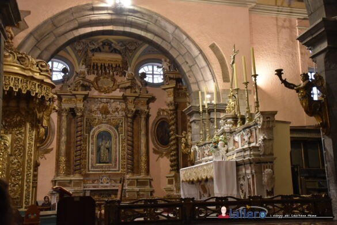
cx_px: 168
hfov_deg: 47.9
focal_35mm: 40
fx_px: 379
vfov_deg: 33.0
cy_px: 112
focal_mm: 27
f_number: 4
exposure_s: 1/60
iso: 1600
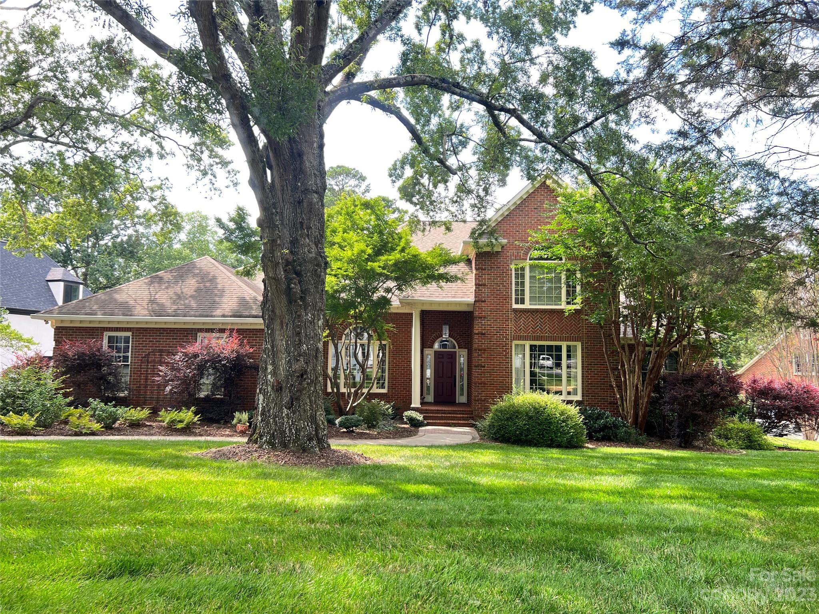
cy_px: 307
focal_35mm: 26
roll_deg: -1.0
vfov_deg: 53.1
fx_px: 615
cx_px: 410
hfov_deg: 67.3
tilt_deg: +5.4
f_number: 1.5
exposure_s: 1/171
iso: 50
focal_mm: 5.7
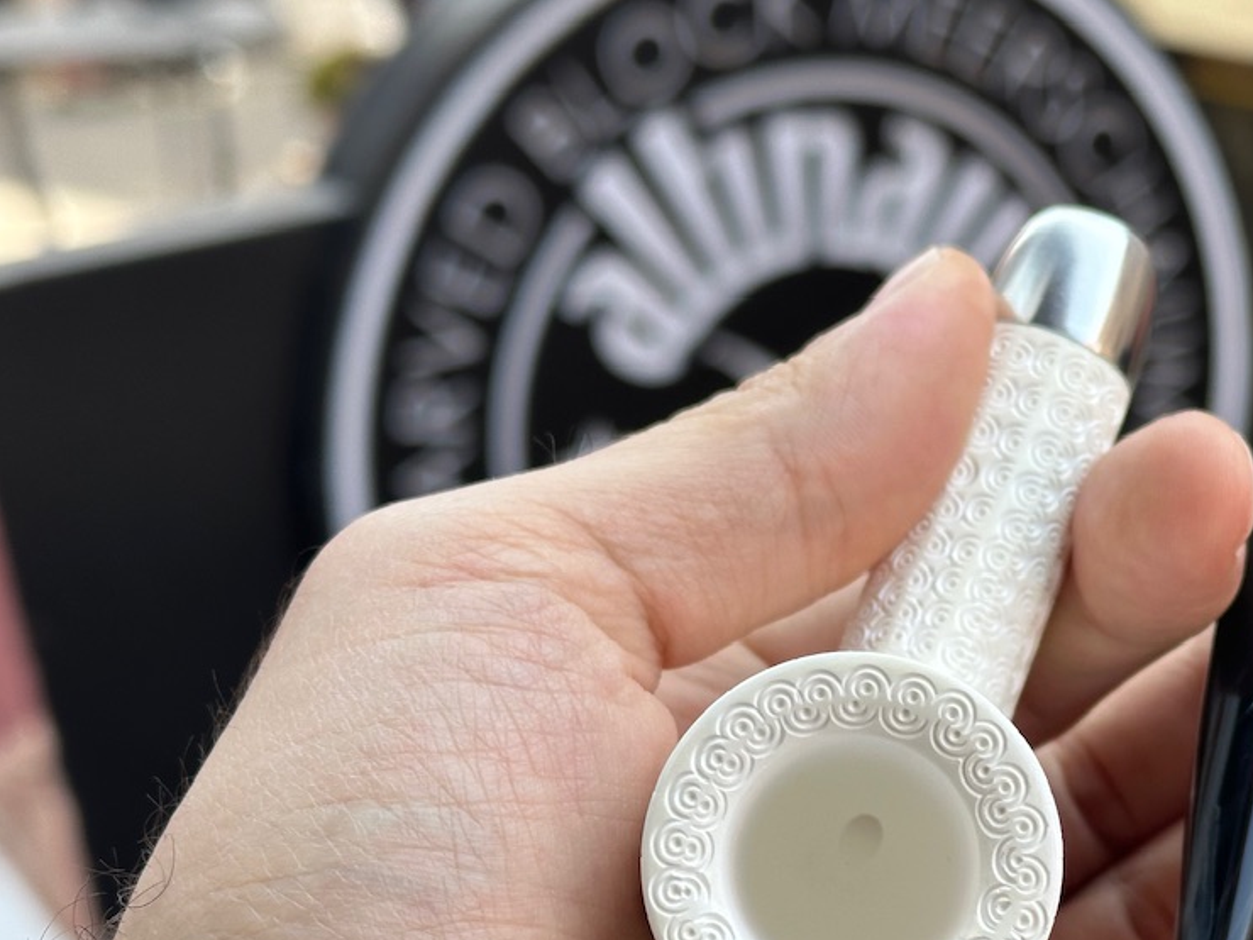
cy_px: 637
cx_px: 1028
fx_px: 3004
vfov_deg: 17.7
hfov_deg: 23.2
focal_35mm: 83
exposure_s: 1/478
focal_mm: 6.86
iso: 64
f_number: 1.78
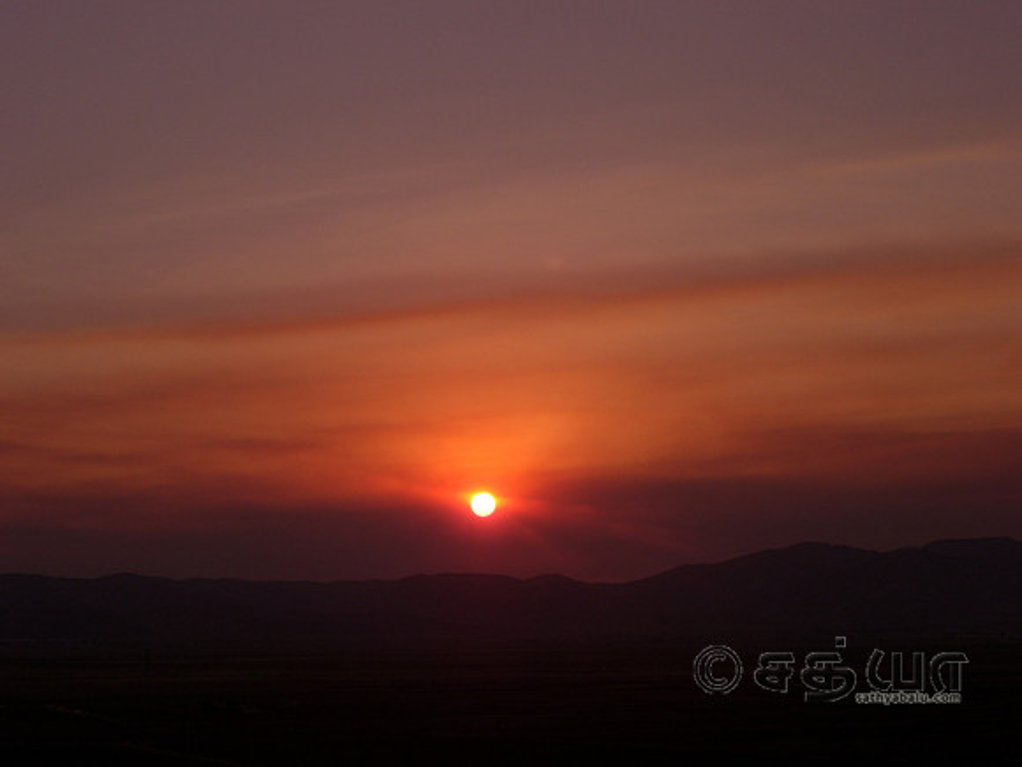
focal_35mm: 80
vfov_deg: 18.4
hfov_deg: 24.4
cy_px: 384
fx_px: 2362
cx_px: 511
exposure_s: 1/200
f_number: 4.4
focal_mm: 16.6
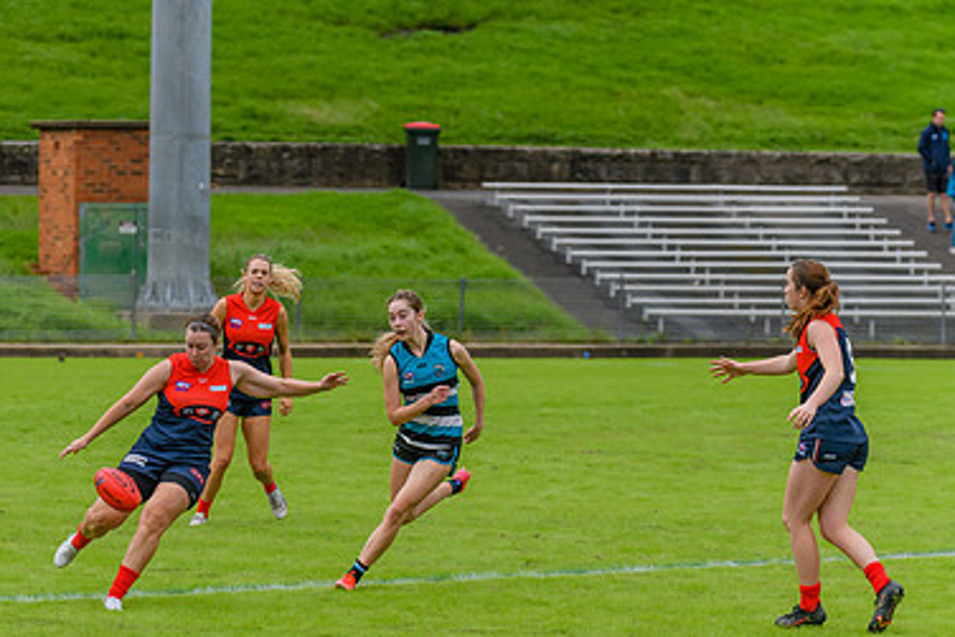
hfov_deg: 6.2
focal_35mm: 330
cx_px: 193
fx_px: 8757
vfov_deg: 4.2
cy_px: 444
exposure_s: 1/1600
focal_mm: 195
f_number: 6.3
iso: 800
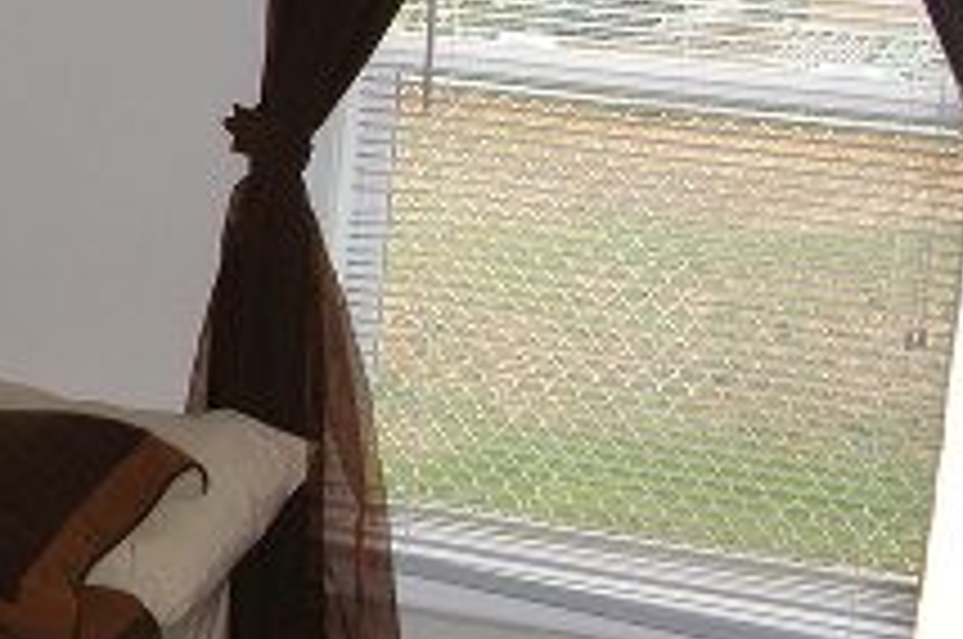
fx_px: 2831
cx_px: -297
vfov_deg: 12.9
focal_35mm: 106
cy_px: 243
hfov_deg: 18.0
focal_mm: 8.9
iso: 200
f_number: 2.8
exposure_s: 1/60
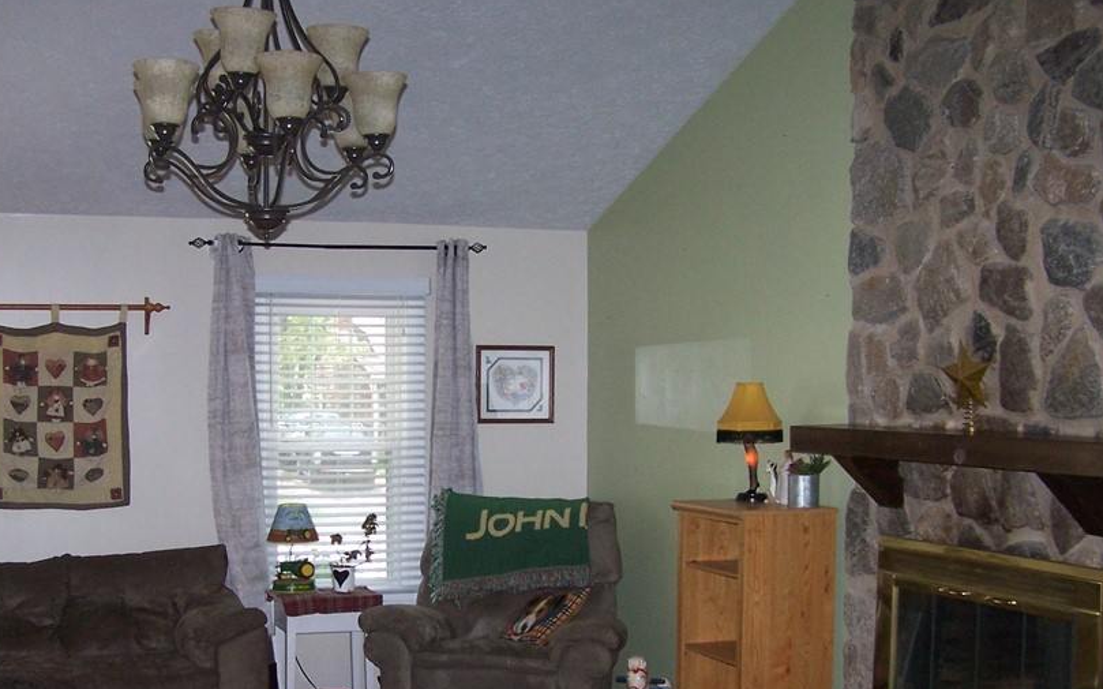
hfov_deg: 39.5
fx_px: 1533
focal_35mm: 51
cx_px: 461
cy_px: 508
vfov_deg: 25.1
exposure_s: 1/60
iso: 140
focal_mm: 6.3
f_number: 2.8
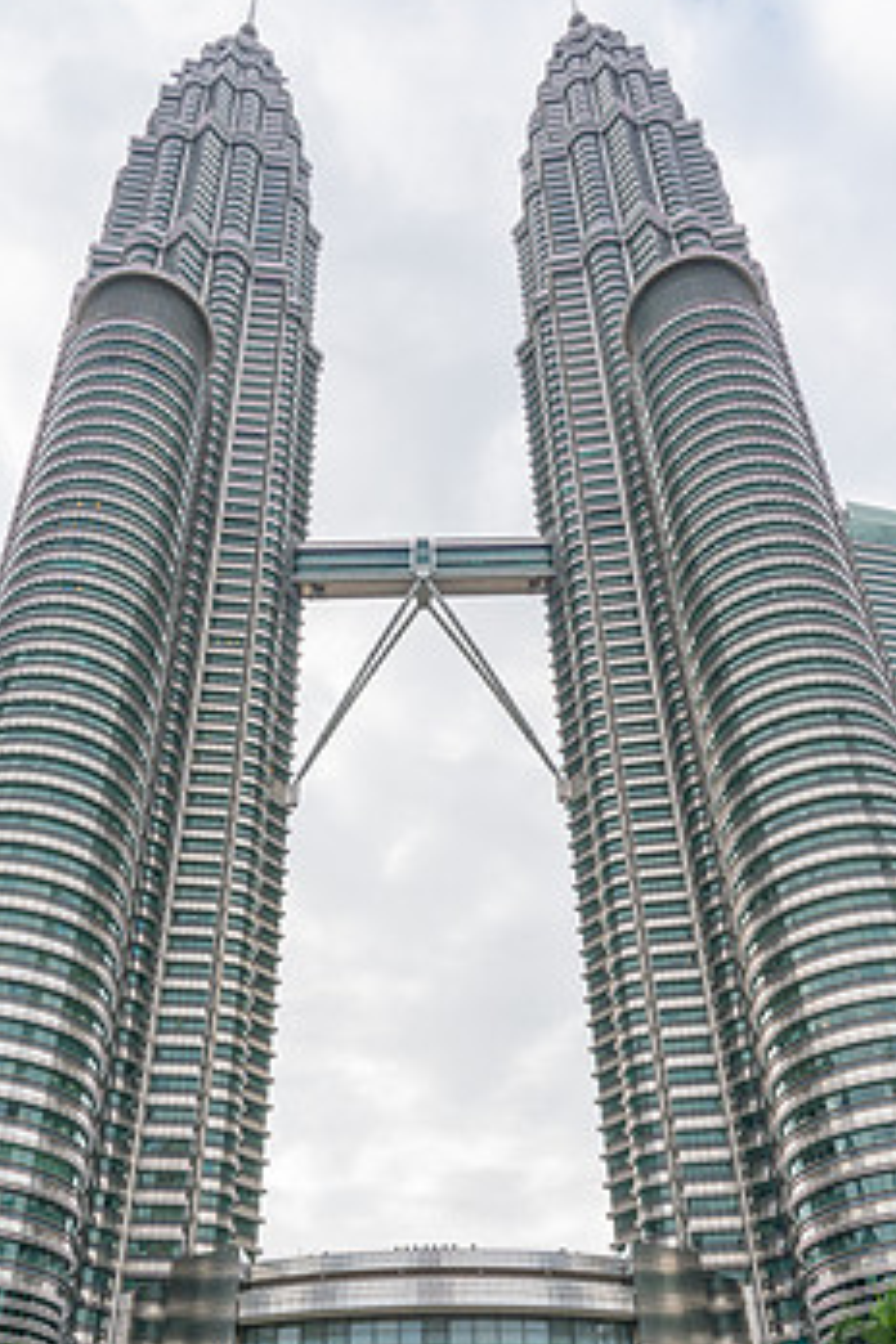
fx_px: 1157
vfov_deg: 59.5
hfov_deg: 42.3
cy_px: 846
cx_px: 421
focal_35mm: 31
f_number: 9.5
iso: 160
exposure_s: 1/250
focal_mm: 24
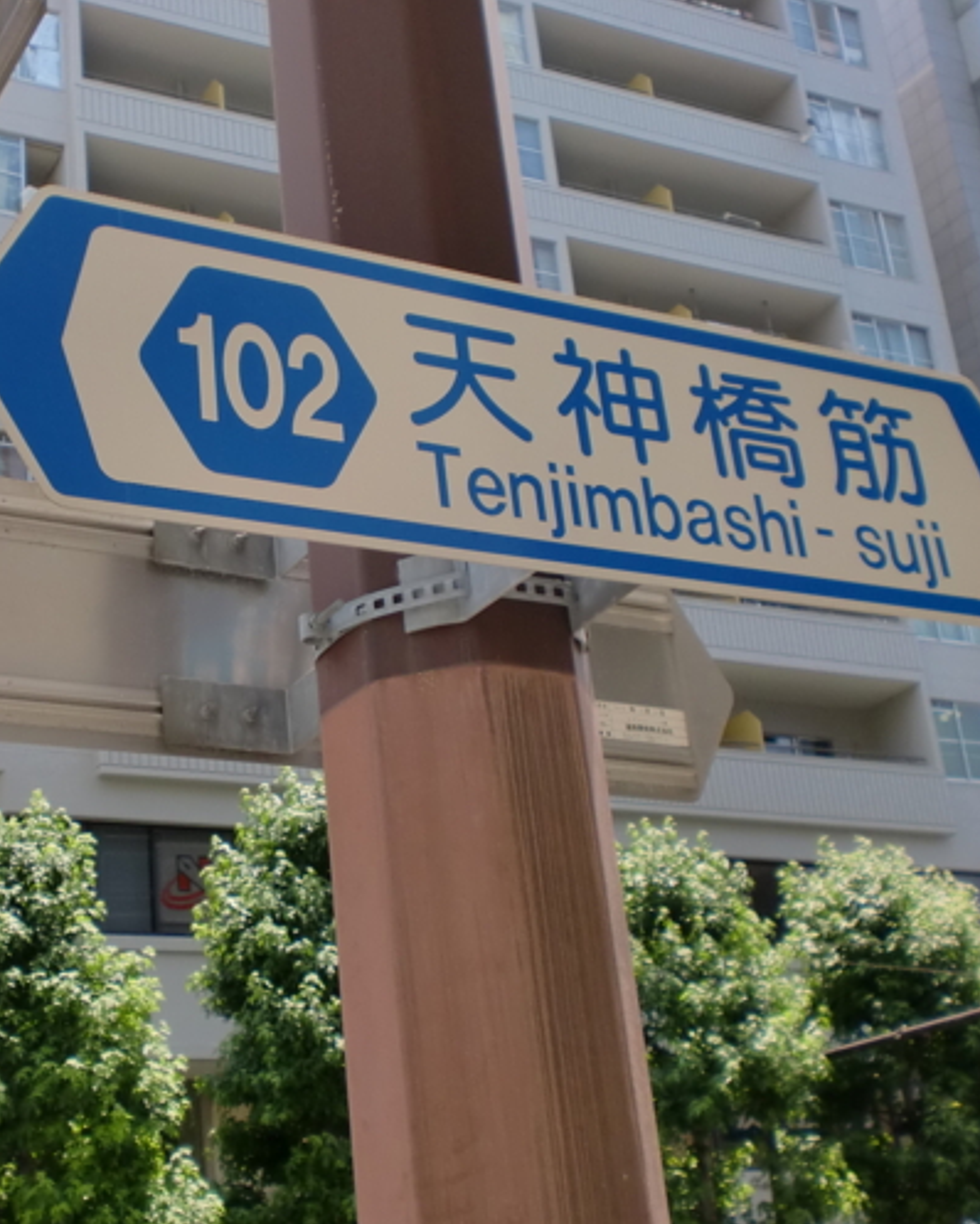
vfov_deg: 34.1
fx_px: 1993
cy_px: 598
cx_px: 342
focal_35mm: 55
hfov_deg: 27.5
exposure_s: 1/500
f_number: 3.1
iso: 64
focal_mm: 6.3
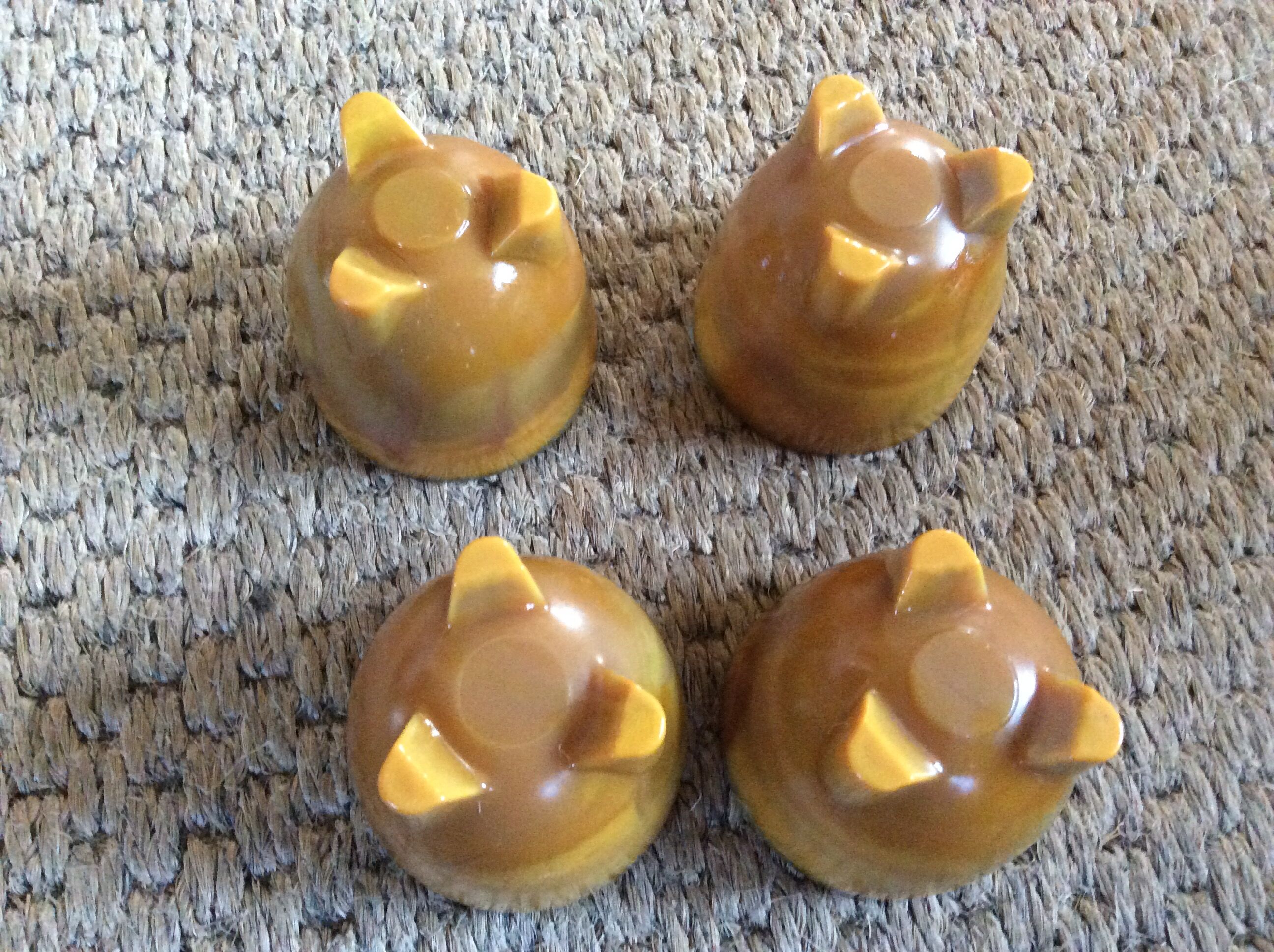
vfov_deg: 44.1
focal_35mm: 32
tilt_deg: -70.3
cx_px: 637
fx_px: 1176
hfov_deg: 56.9
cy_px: 476
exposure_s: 1/17
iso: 400
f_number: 2.4
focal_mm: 3.3
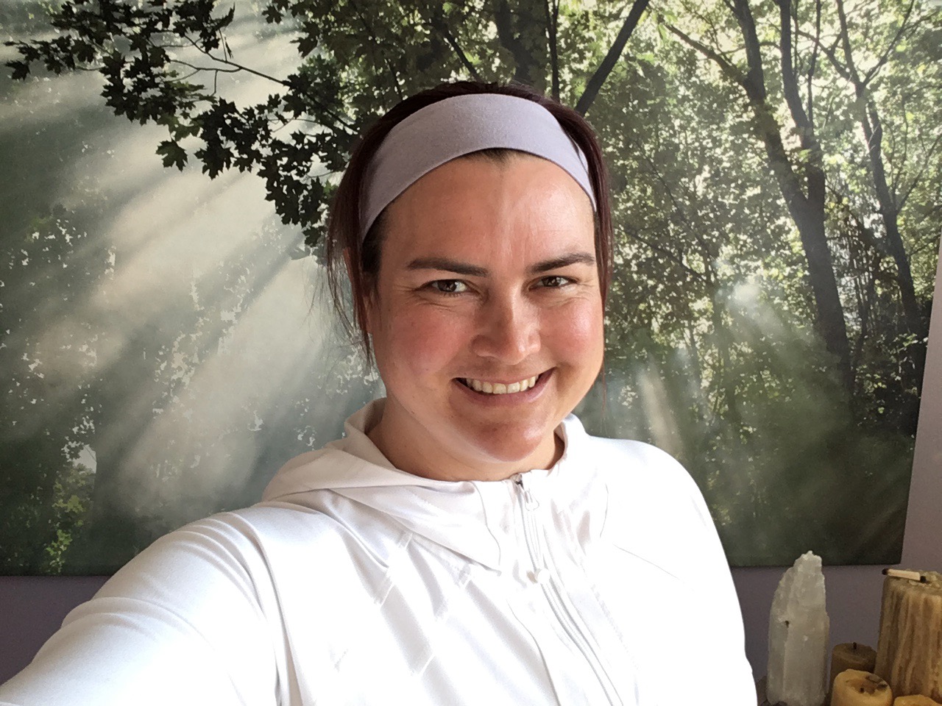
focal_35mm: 31
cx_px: 471
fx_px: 844
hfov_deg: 58.4
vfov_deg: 45.4
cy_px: 353
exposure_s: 1/60
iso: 50
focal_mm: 2.15
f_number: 2.4
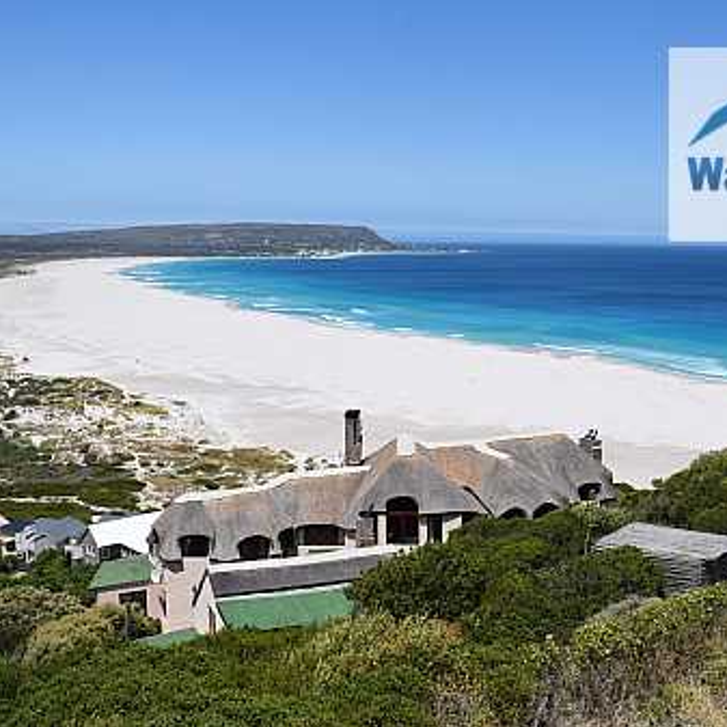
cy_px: 362
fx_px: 966
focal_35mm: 41
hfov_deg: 41.0
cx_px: 447
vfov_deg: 41.3
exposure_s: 1/500
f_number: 11
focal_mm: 21
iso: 200
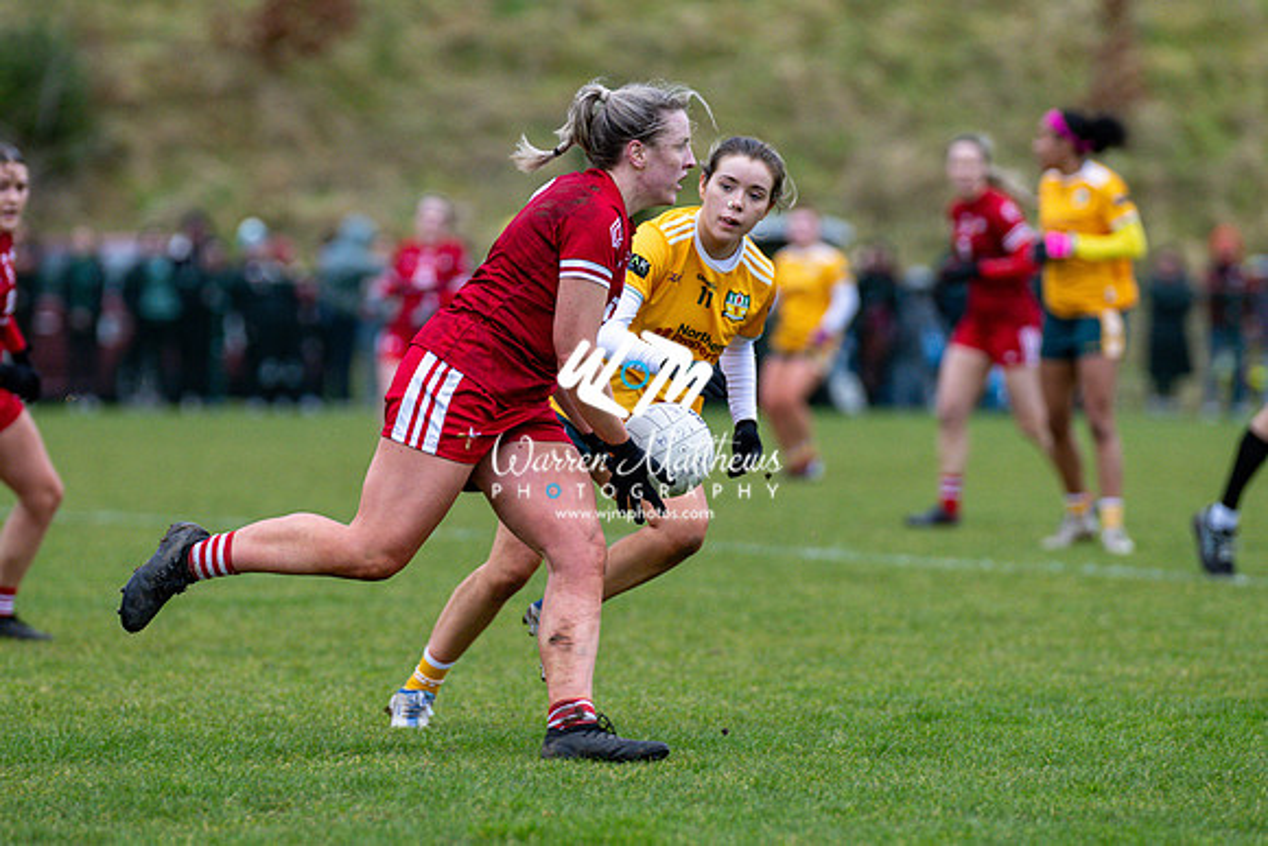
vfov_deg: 4.3
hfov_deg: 6.4
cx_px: 616
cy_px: 368
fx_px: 11377
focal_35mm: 323
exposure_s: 1/1000
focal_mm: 240
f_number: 2.8
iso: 1600
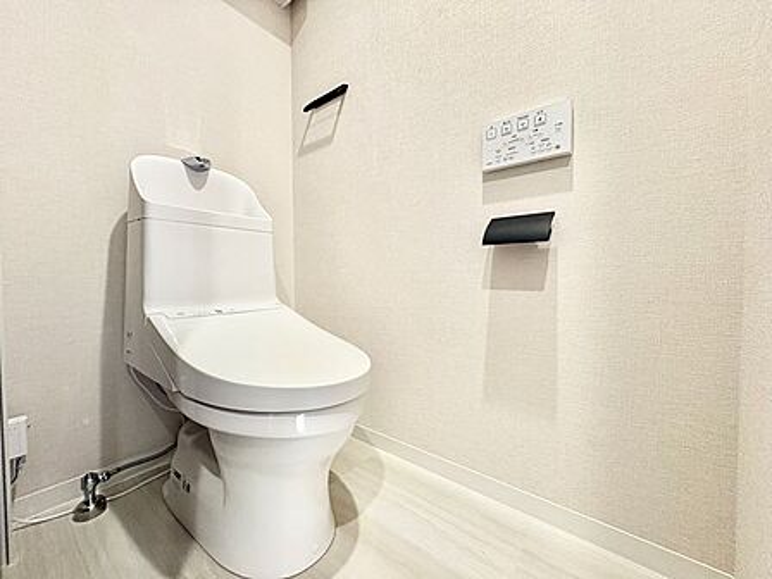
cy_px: 290
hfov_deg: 102.1
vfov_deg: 85.7
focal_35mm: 14
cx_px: 386
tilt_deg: -2.3
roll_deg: +1.0
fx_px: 312
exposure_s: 1/50
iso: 200
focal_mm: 2.22
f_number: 2.2
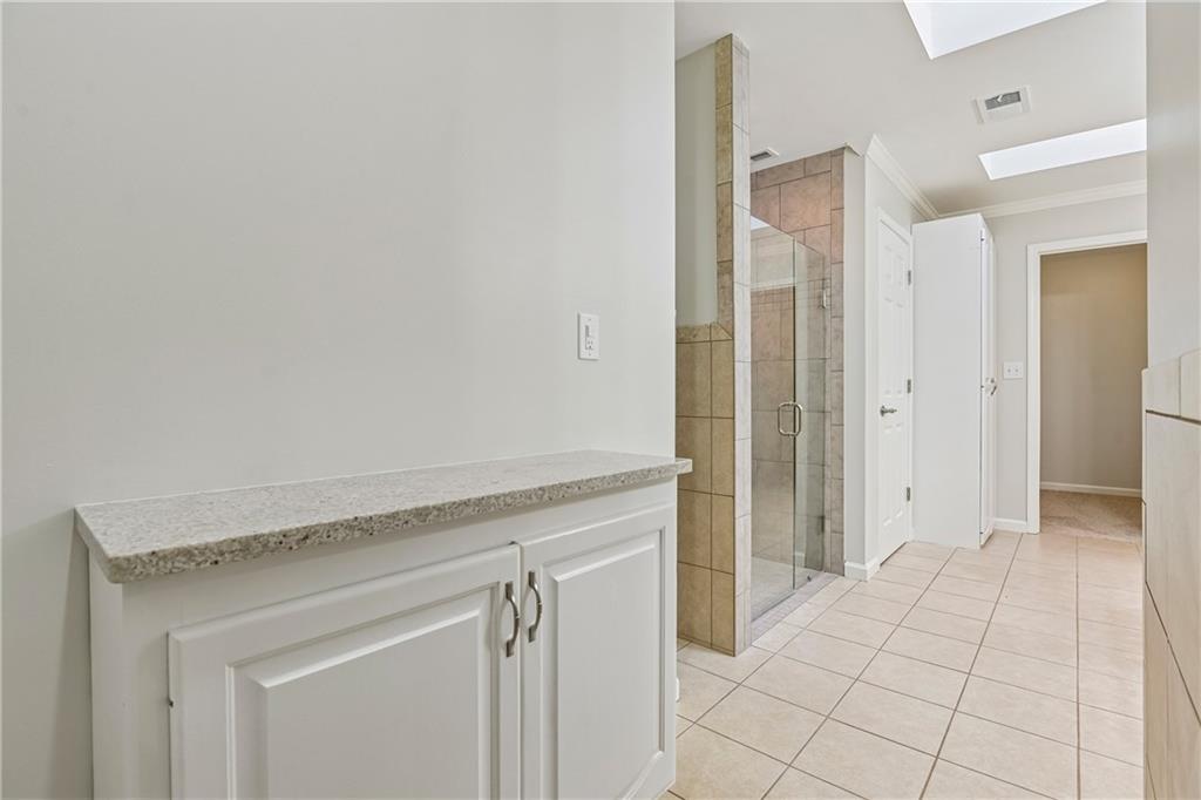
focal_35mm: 16
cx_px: 600
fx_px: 534
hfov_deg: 96.8
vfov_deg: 73.7
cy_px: 400
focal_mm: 16
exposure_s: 1/15
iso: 250
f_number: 8
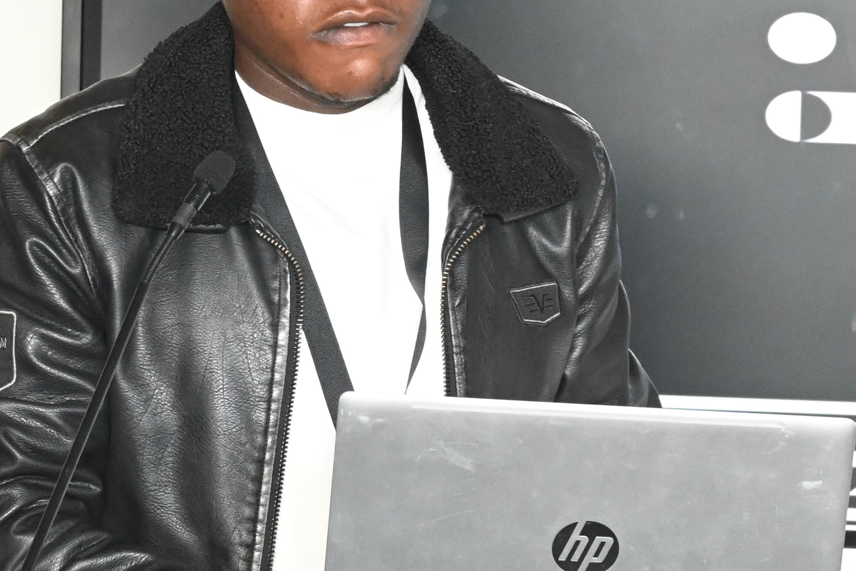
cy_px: 113
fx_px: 11128
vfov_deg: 2.9
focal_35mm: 468
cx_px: 728
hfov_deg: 4.4
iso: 3200
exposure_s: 1/125
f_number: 5
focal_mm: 110
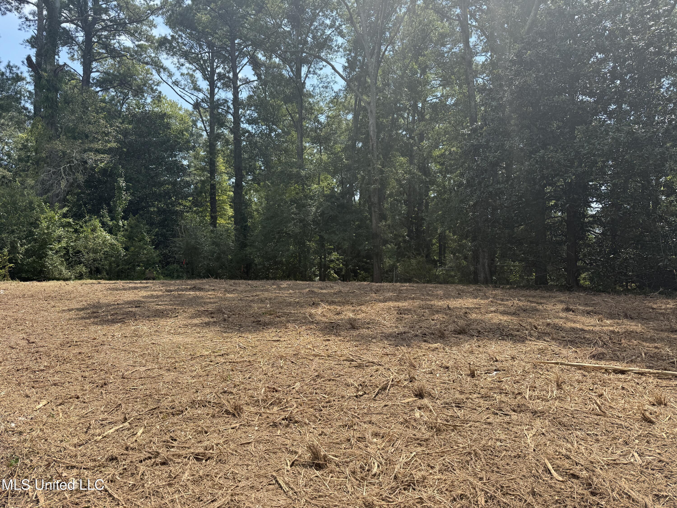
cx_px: 338
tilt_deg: +1.8
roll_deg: -0.5
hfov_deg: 71.6
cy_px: 254
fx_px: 469
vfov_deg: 56.8
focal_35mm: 24
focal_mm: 6.76
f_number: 1.78
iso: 80
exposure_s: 1/1901
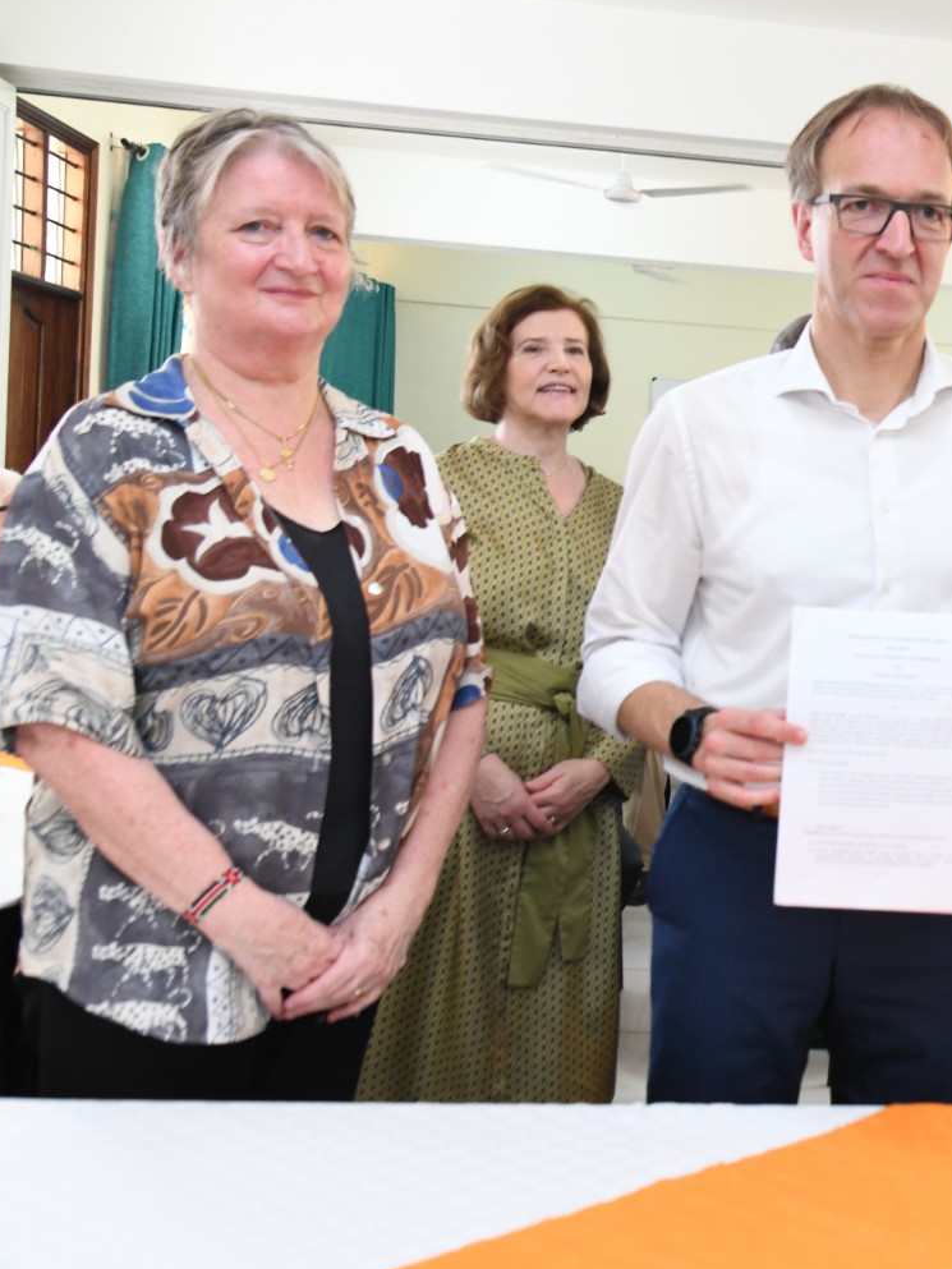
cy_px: 645
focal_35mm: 48
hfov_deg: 28.1
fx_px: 1760
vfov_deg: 39.7
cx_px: 992
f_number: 5.6
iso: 1600
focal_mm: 31
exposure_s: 1/60
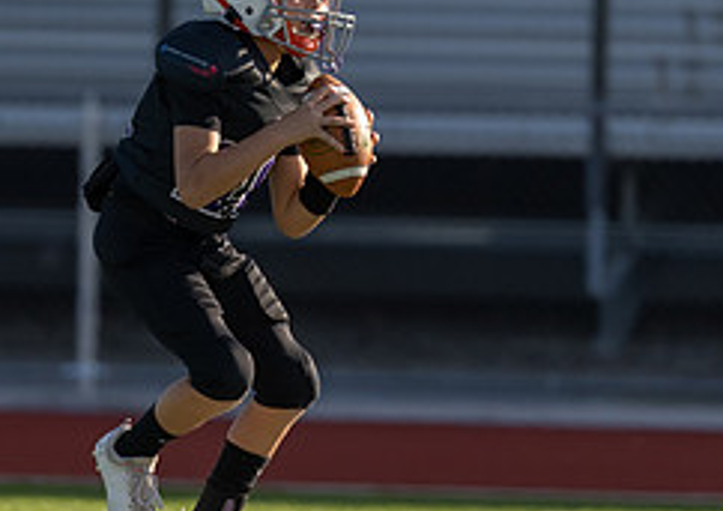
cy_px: 207
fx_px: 17227
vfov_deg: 1.7
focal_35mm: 842
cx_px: 241
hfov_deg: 2.4
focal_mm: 200
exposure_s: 1/1600
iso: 125
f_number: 2.8
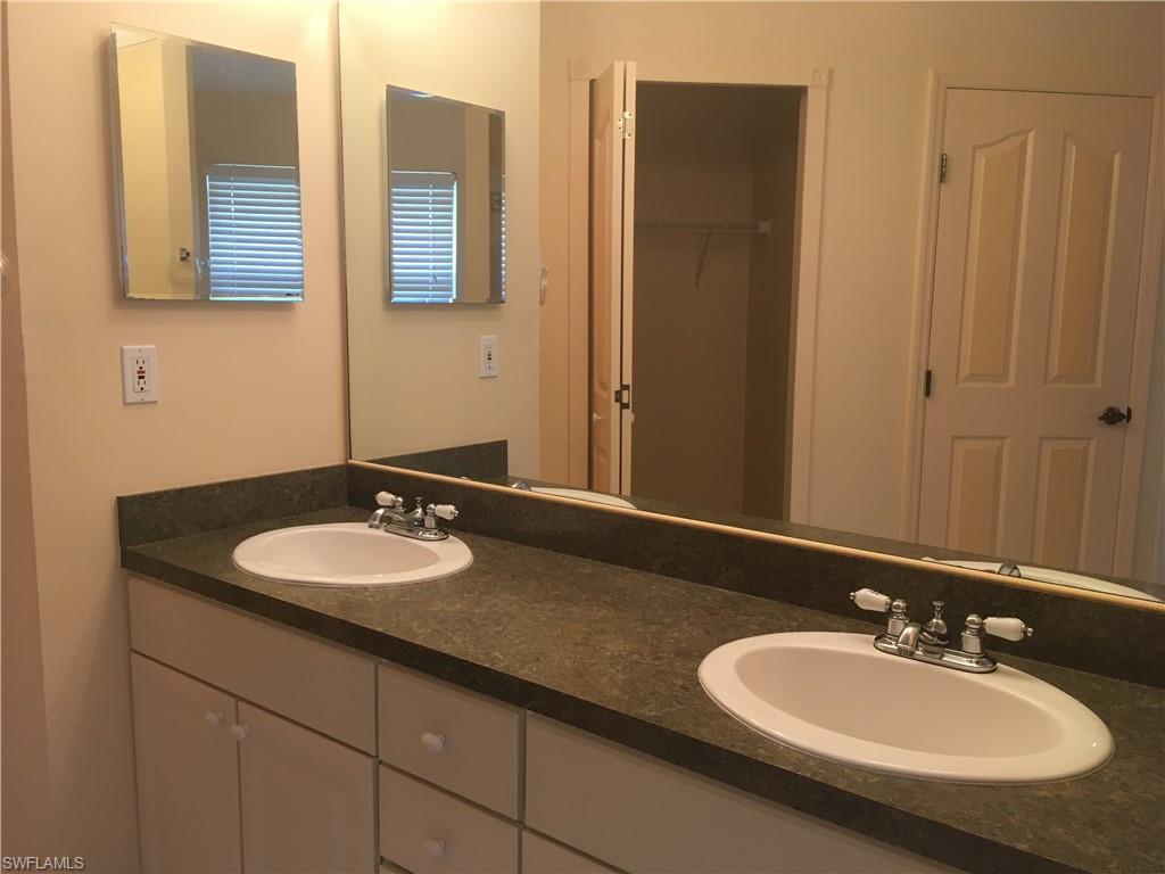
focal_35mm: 29
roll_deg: -2.1
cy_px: 437
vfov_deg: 48.2
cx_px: 582
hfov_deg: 61.7
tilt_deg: -7.1
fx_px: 976
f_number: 2.2
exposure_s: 1/30
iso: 64
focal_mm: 4.15
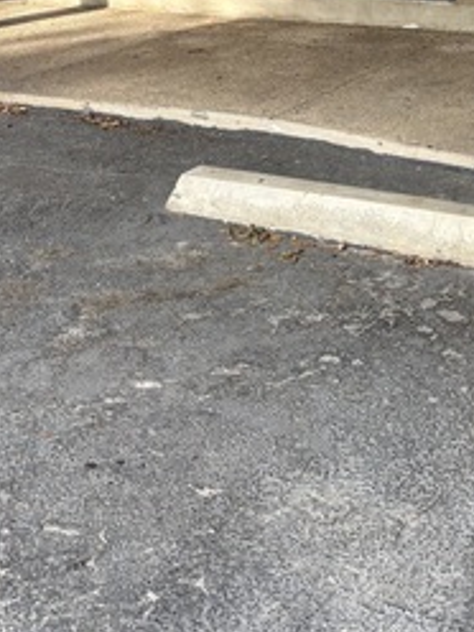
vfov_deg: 26.1
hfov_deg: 20.3
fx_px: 1278
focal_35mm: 70
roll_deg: +0.2
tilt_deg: -9.6
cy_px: -24
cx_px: 487
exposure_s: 1/121
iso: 64
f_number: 1.6
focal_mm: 5.96
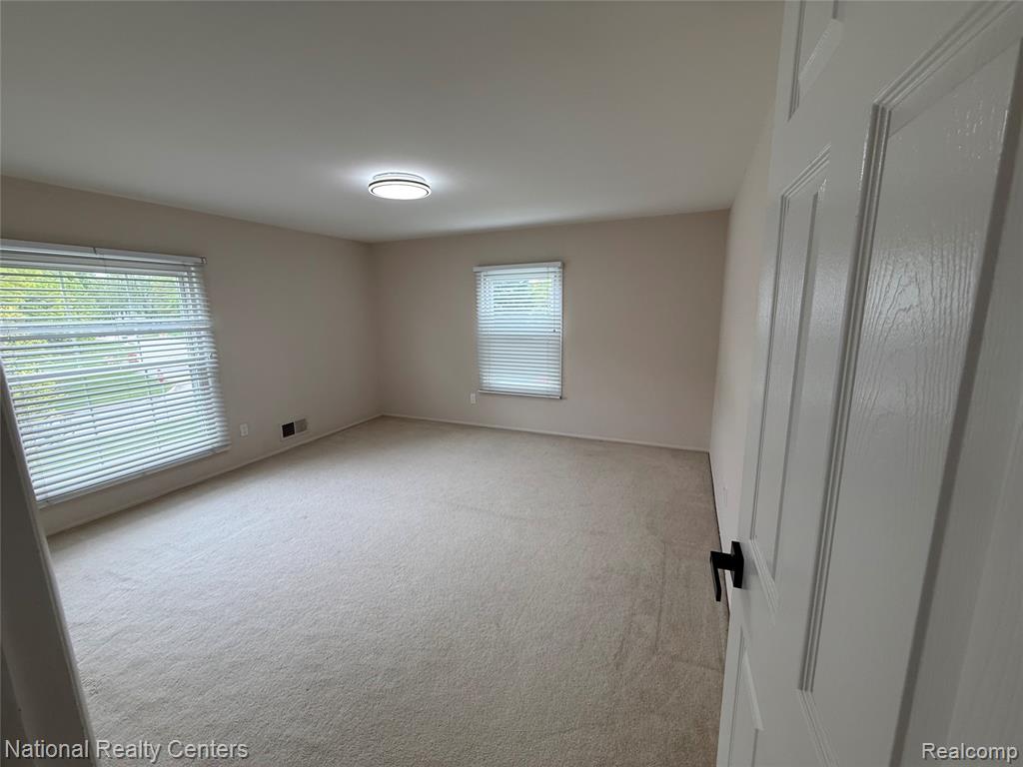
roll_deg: +0.9
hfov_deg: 102.1
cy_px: 384
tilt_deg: -9.4
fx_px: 414
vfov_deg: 85.7
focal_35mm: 14
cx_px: 512
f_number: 2.2
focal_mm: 2.22
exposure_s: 1/120
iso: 80
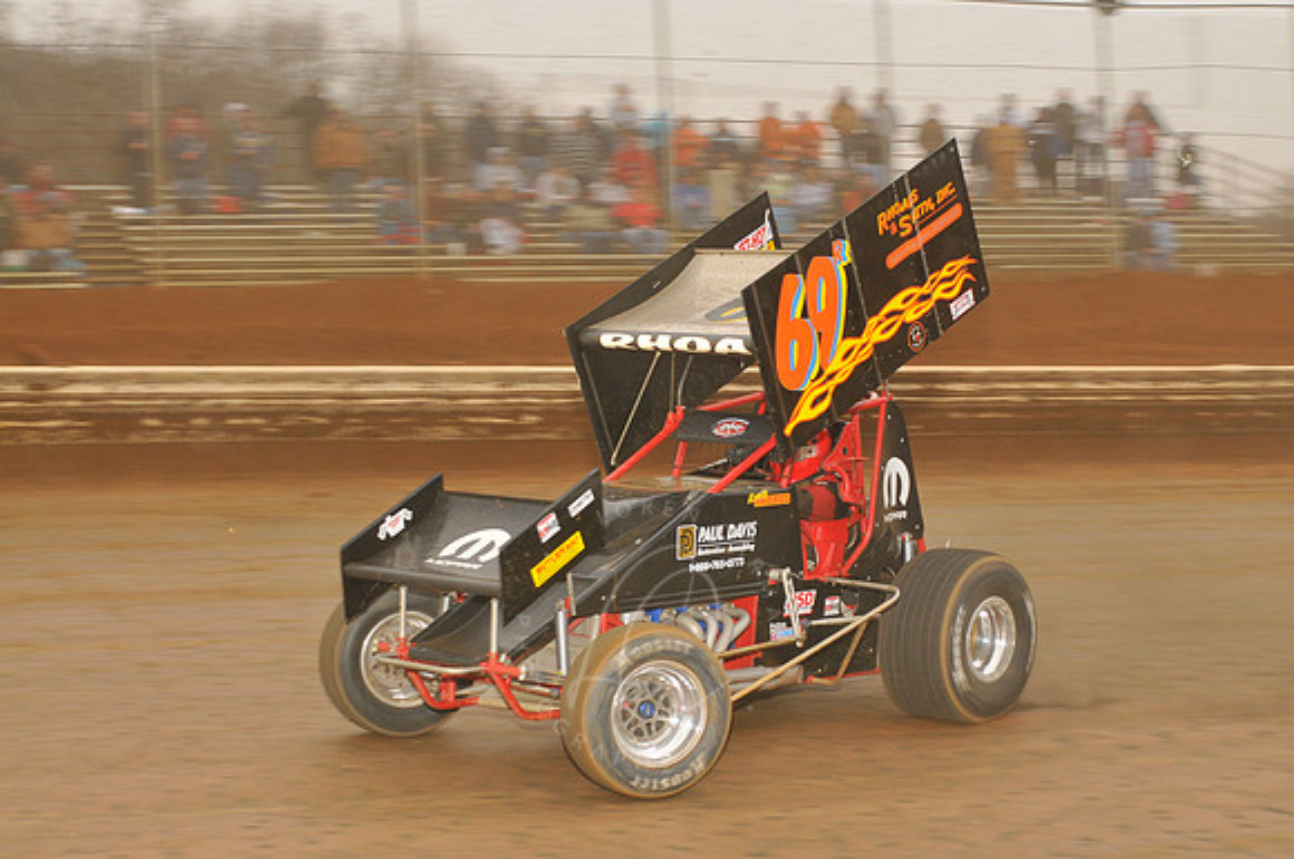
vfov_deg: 20.1
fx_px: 2423
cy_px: 430
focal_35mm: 68
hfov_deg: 29.9
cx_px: 647
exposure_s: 1/250
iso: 400
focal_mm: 45
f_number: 7.1
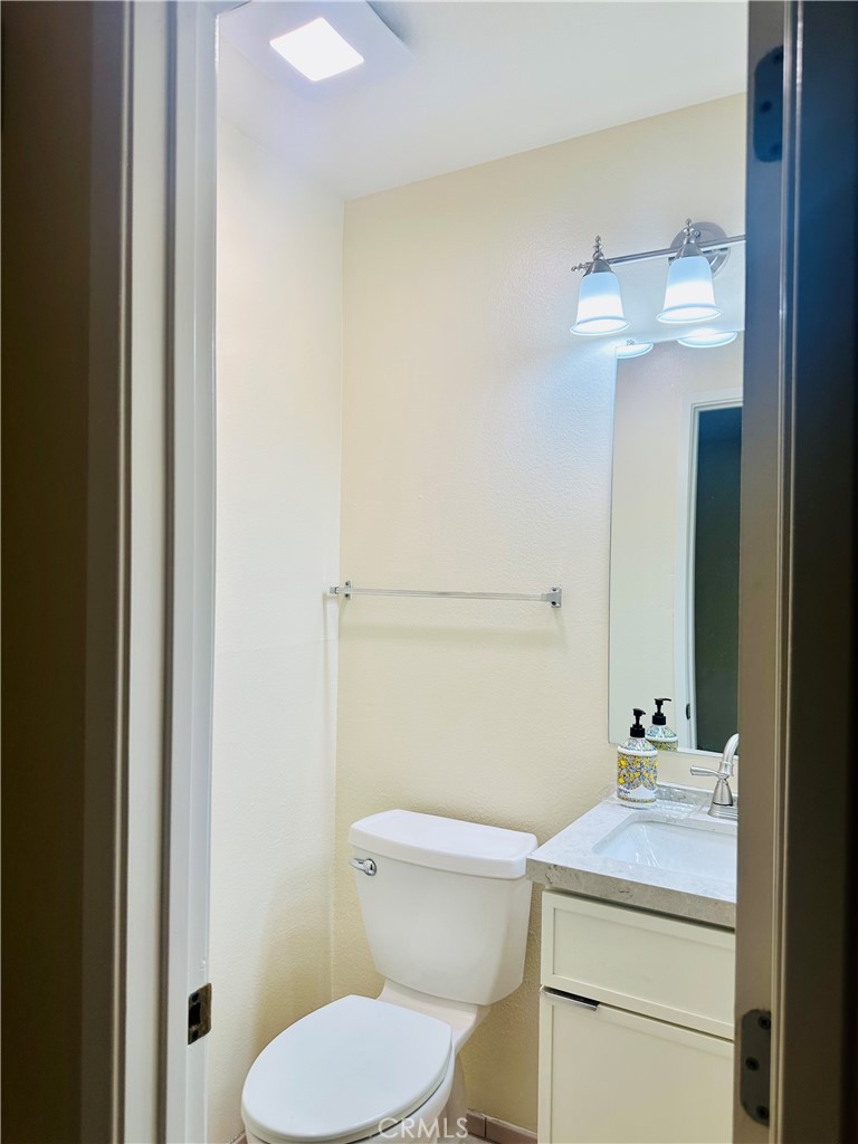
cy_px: 572
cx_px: 429
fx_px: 793
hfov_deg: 56.8
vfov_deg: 71.6
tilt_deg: +1.1
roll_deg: -2.5
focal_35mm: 24
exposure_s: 1/174
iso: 64
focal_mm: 6.86
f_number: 1.78
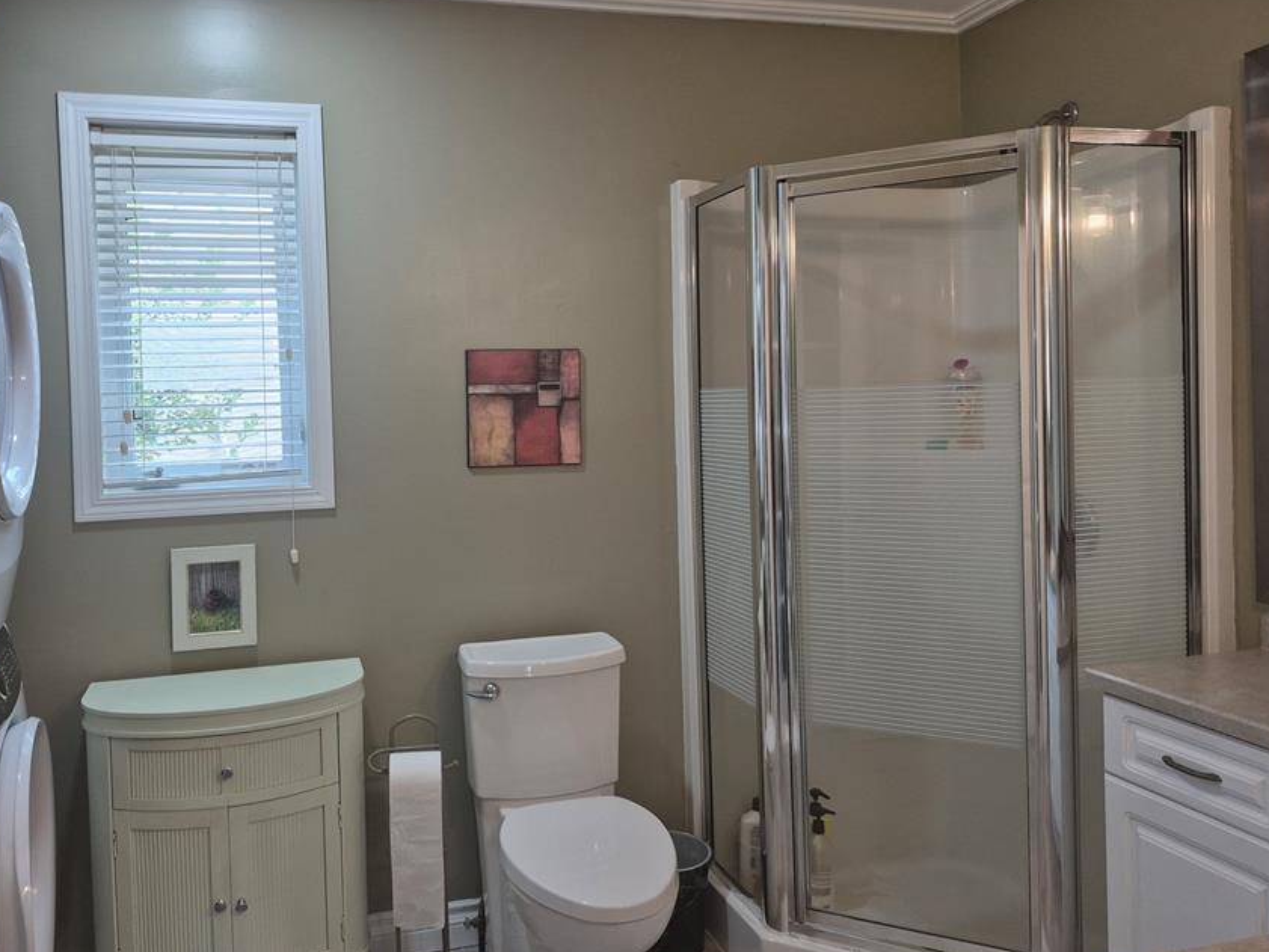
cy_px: 438
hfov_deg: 63.1
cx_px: 536
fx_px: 1027
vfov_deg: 49.7
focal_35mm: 28
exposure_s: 1/120
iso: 125
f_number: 1.8
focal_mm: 5.4
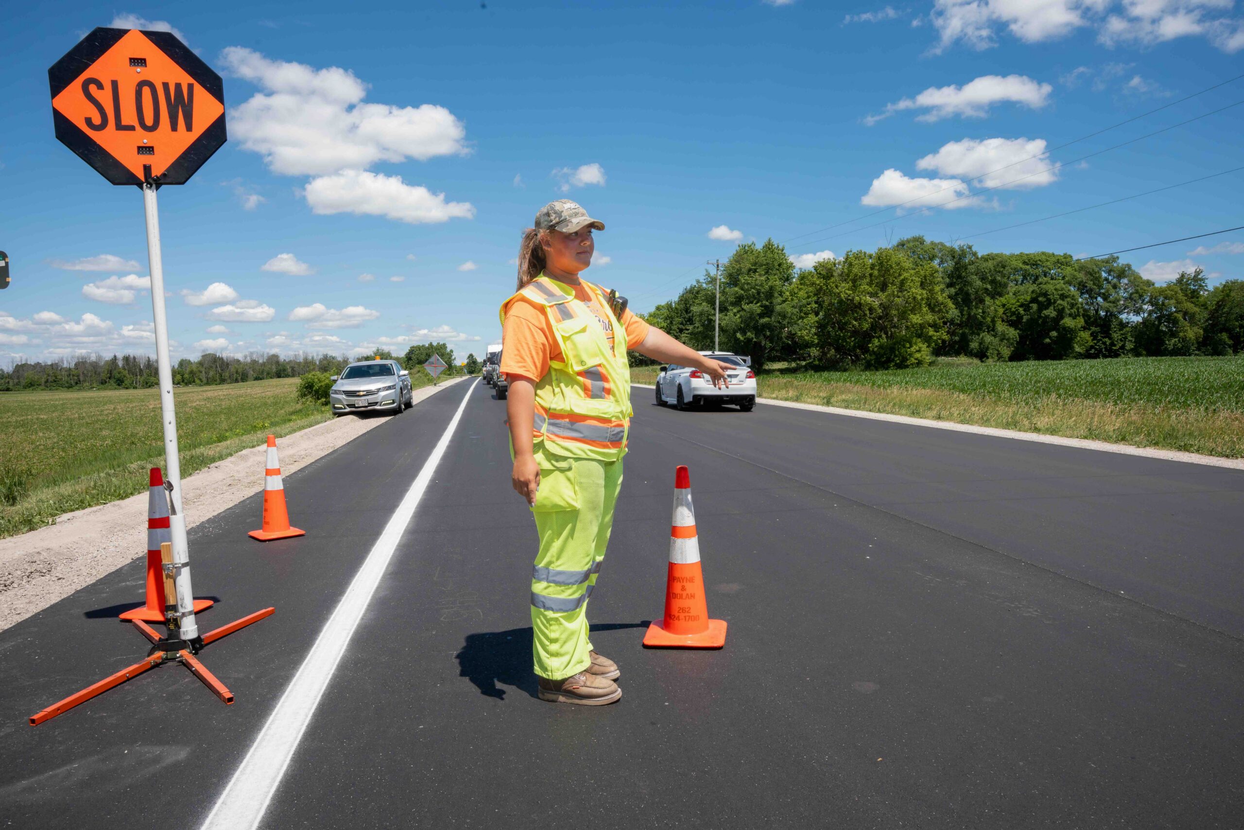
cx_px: 622
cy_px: 415
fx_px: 829
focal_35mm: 24
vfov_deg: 53.1
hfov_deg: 73.7
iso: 320
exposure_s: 1/250
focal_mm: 24
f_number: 18
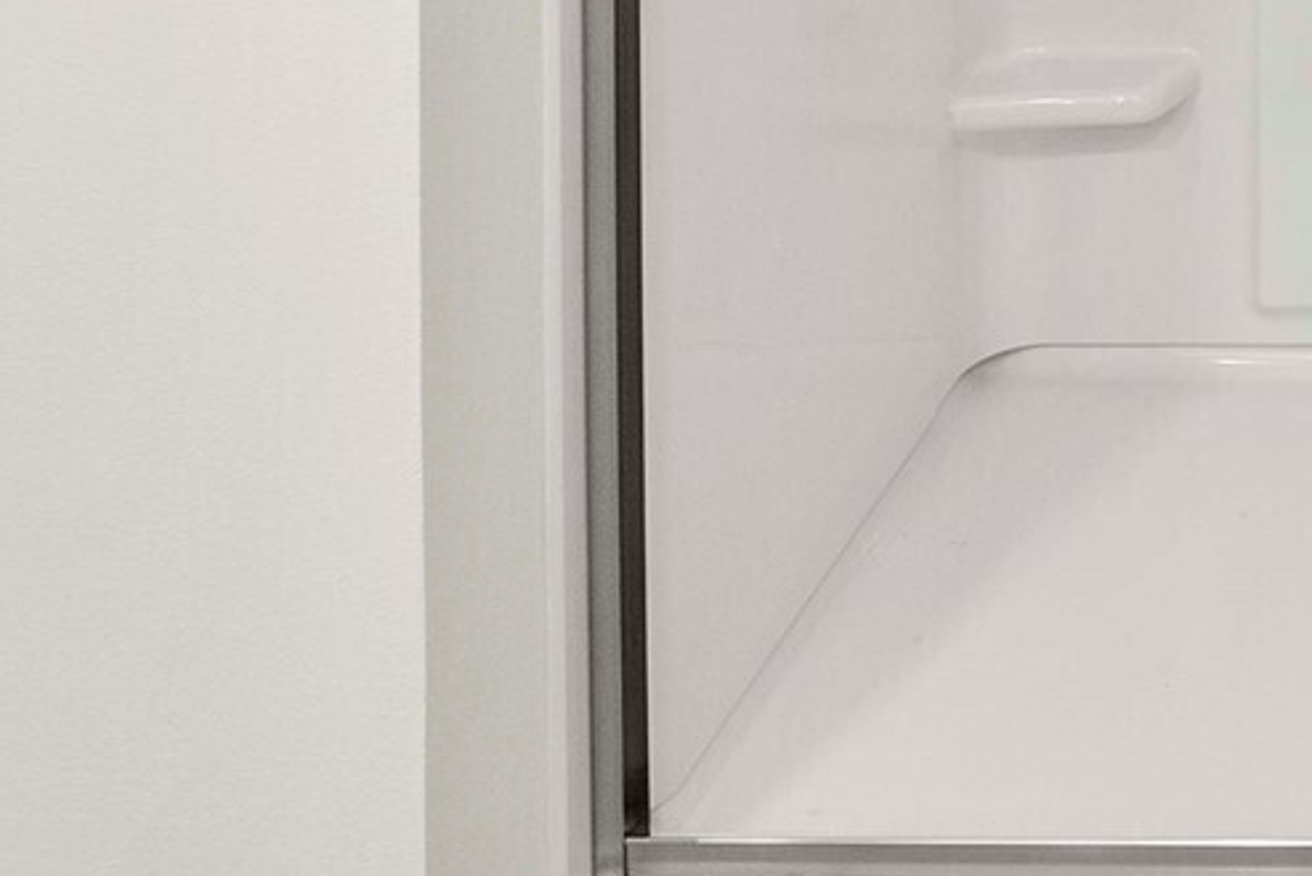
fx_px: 1750
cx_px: 1611
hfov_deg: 32.9
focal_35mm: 48
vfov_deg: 22.4
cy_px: -480
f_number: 6.3
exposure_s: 1/60
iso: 160
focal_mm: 14
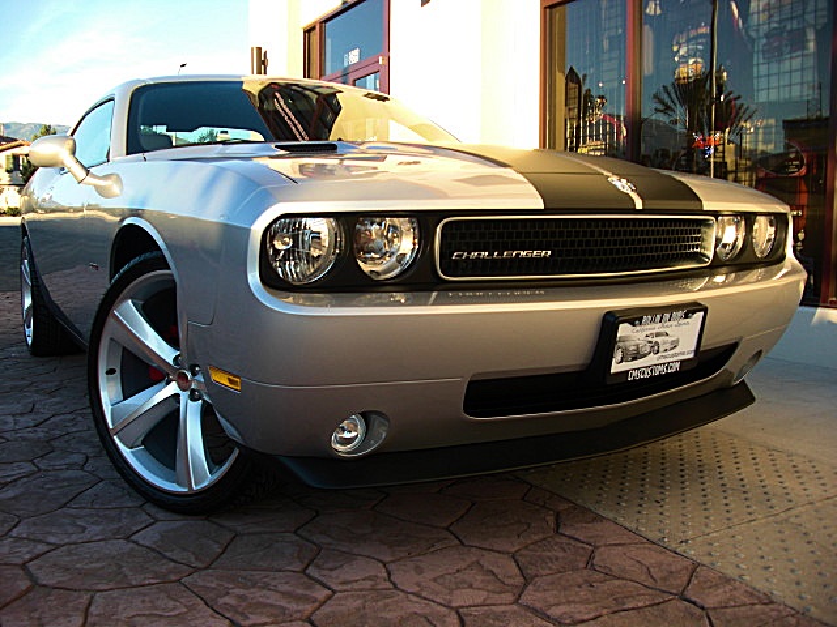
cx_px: 418
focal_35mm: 36
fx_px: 870
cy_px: 314
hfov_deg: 51.4
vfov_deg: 39.7
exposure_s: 1/160
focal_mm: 6.3
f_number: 2.8
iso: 50
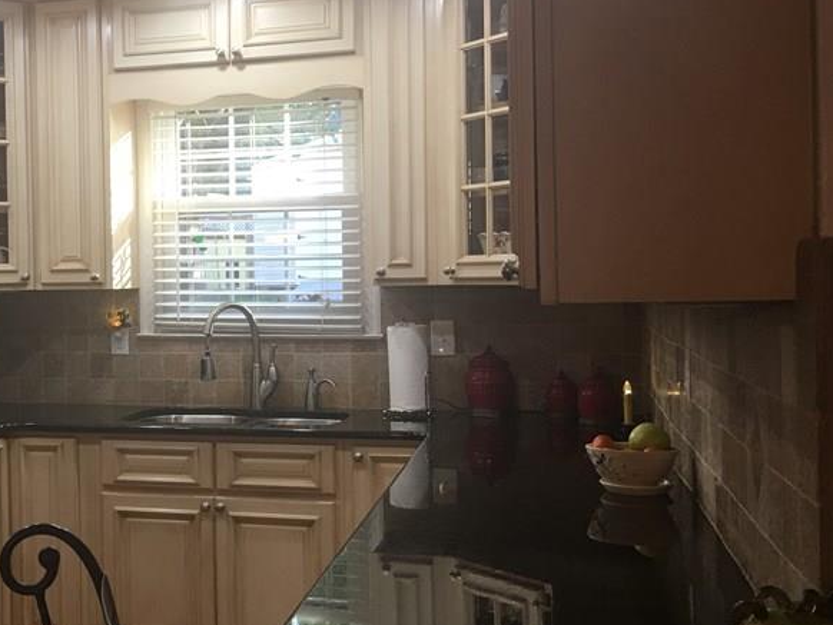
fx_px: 1228
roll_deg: +1.7
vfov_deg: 28.6
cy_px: 303
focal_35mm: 51
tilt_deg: -1.5
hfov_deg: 36.0
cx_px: 140
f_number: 2.2
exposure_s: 1/15
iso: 25
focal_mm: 4.15
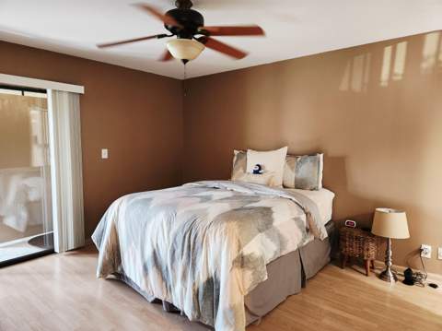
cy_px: 166
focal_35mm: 23
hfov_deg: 74.0
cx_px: 221
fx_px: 293
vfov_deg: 58.8
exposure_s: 1/40
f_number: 1.8
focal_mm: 5.4
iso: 640
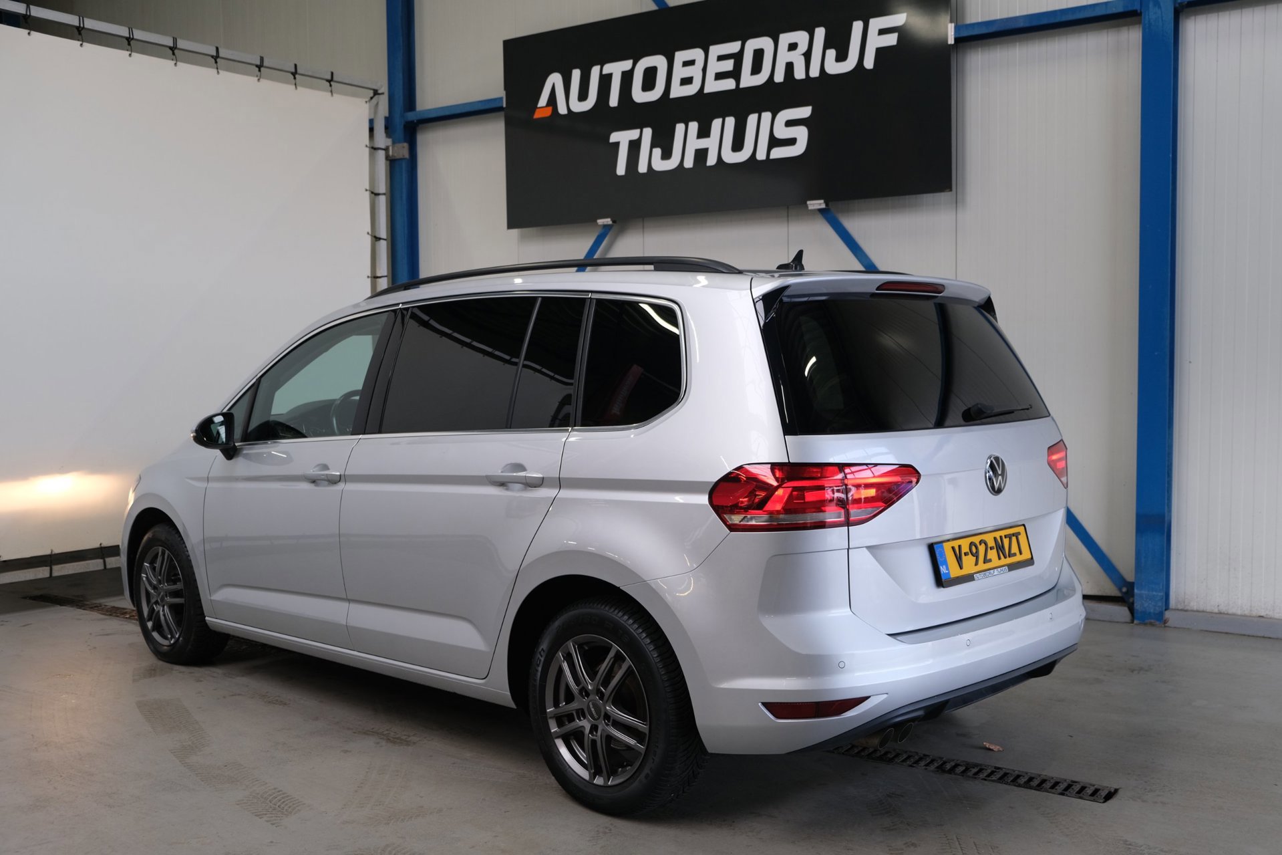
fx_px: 1282
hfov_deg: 53.1
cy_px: 428
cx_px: 641
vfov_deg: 36.9
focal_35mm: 36
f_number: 3.6
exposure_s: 1/90
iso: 320
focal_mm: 24.3
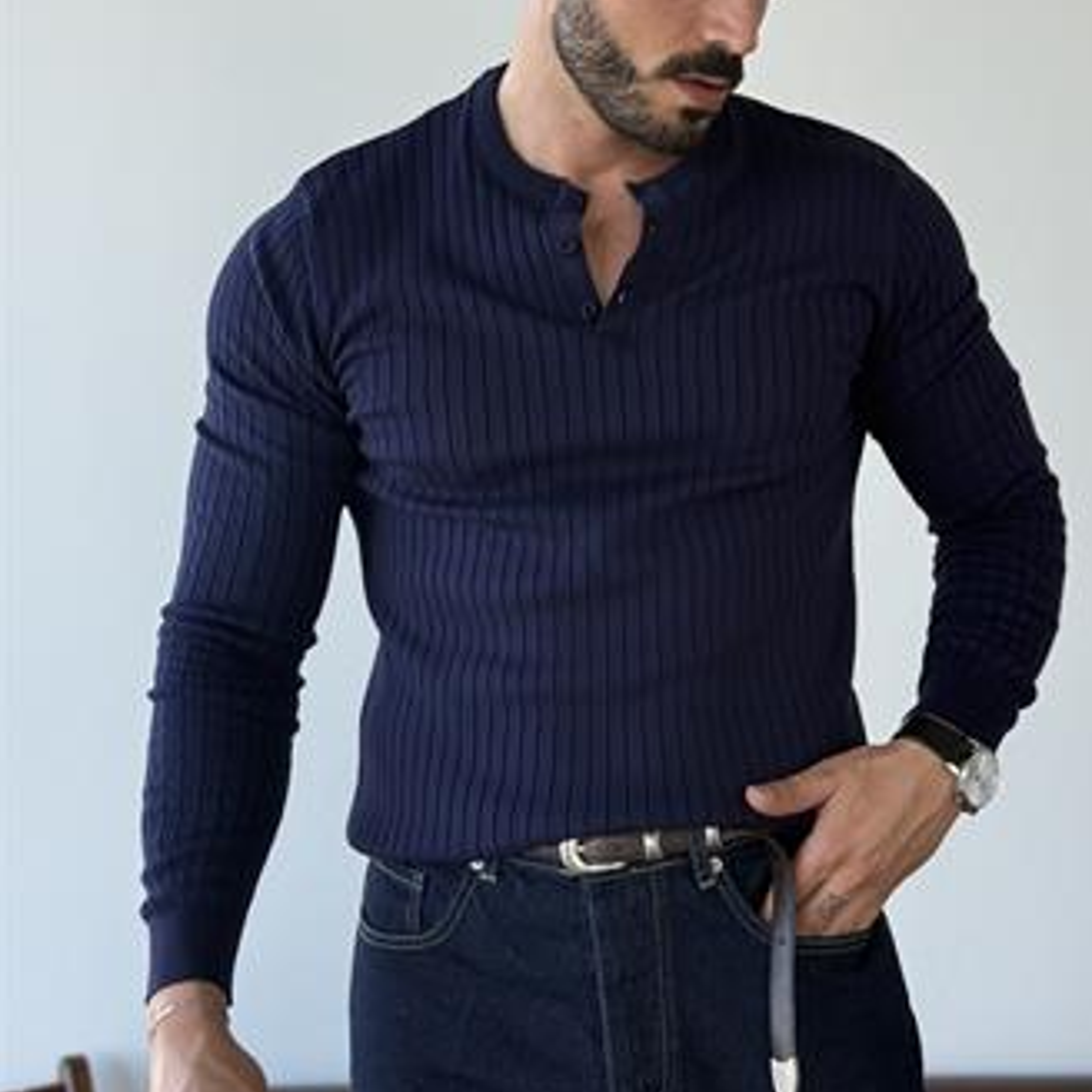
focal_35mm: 69
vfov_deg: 24.8
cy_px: 341
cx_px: 663
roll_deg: +0.4
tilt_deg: +3.3
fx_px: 2463
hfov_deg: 25.0
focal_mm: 6.76
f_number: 1.78
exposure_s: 1/272
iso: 80
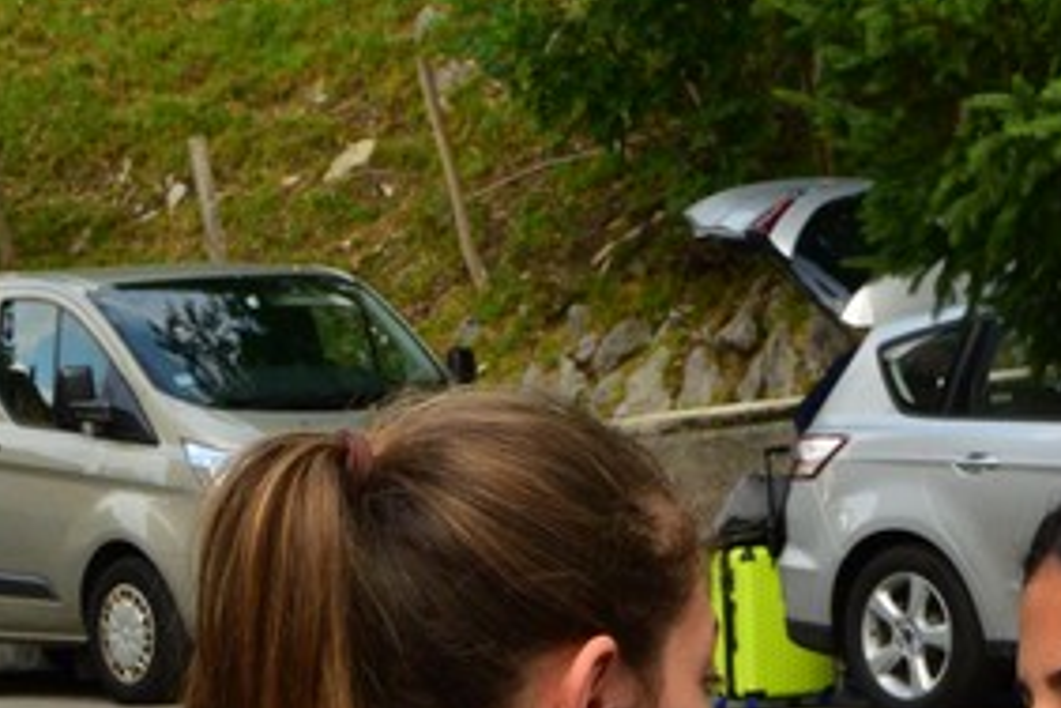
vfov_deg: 7.1
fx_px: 5623
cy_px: 868
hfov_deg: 10.8
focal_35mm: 191
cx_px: 530
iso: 800
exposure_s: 1/200
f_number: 13
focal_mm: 35
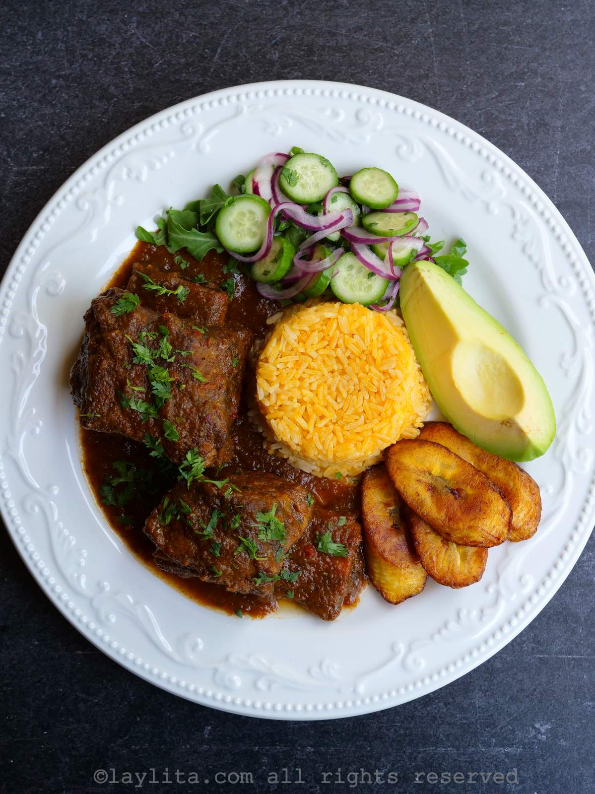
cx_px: 298
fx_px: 1101
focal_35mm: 48
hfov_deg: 30.3
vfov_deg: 39.7
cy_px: 397
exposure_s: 1/80
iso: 200
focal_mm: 24
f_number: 3.5
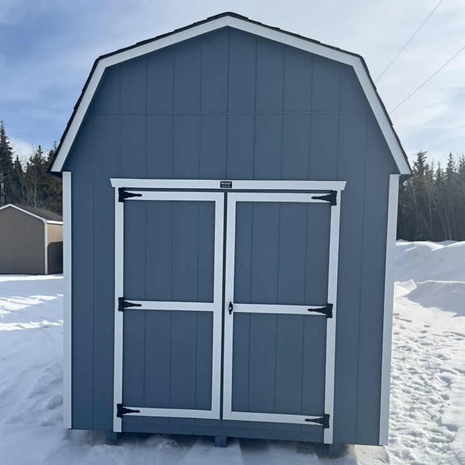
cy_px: 288
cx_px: 235
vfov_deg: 46.8
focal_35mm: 35
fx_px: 532
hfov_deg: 47.2
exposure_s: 1/3534
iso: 25
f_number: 1.8
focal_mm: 3
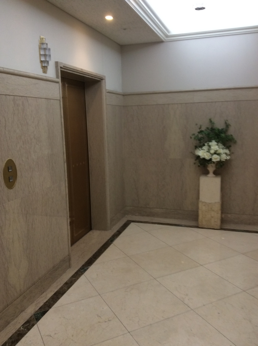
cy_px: 173
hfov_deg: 44.1
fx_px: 319
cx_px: 129
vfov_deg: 56.9
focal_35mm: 32
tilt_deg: -10.3
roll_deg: +0.3
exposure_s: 1/24
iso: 64
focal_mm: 3.3
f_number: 2.4
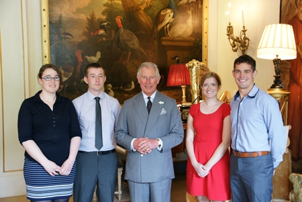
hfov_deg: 43.6
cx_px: 151
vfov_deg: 29.9
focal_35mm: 45
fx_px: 378
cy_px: 101
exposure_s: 1/10
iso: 800
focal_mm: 30
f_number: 4.5
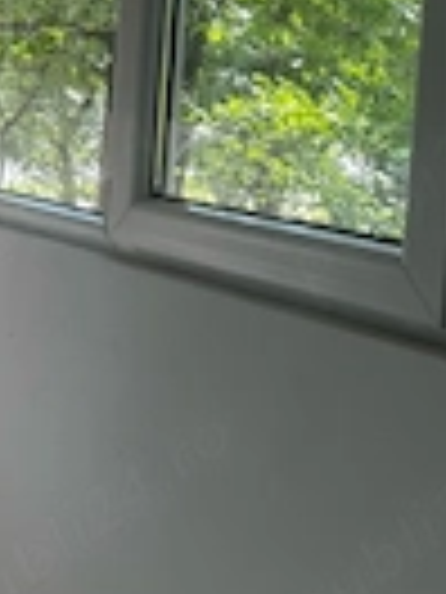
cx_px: -176
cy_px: 230
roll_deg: -0.6
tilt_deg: -8.7
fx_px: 1254
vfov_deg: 26.6
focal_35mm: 73
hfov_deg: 18.4
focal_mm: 6.76
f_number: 1.78
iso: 100
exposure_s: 1/121
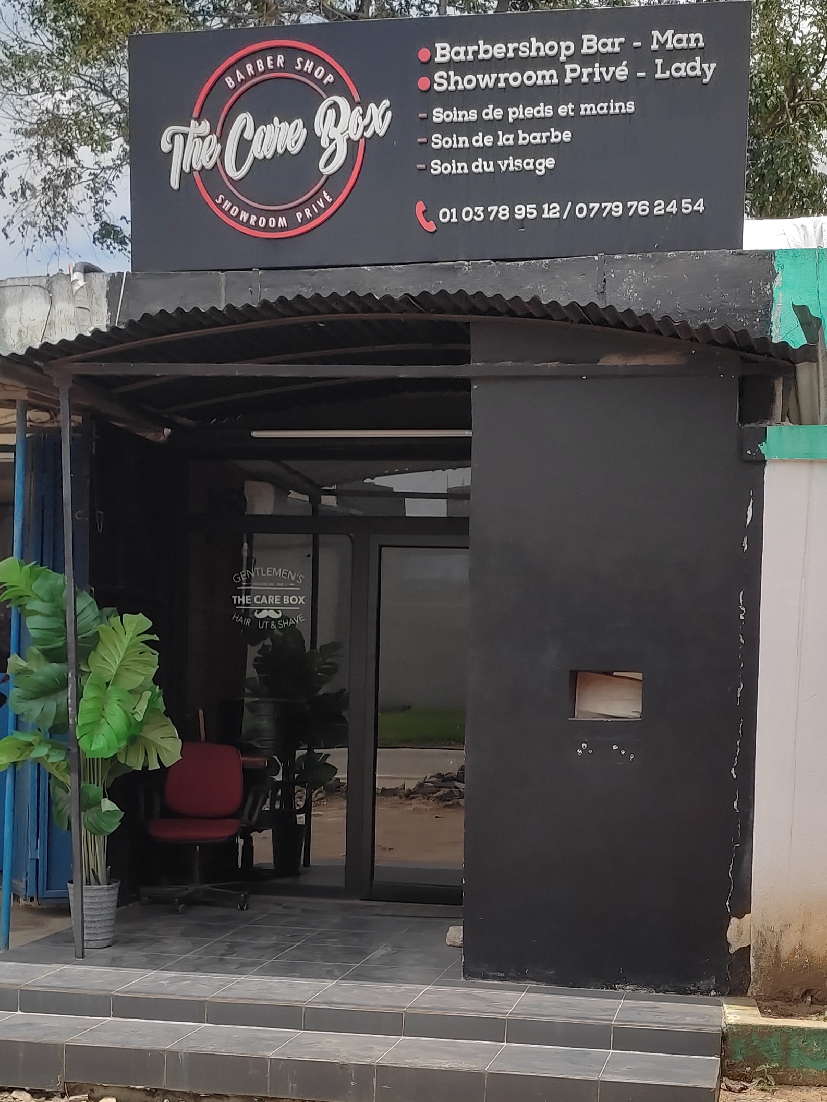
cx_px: 414
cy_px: 551
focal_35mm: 26
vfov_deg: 67.3
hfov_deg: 53.1
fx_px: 828
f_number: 1.79
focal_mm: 4.74
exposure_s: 1/2105
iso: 100
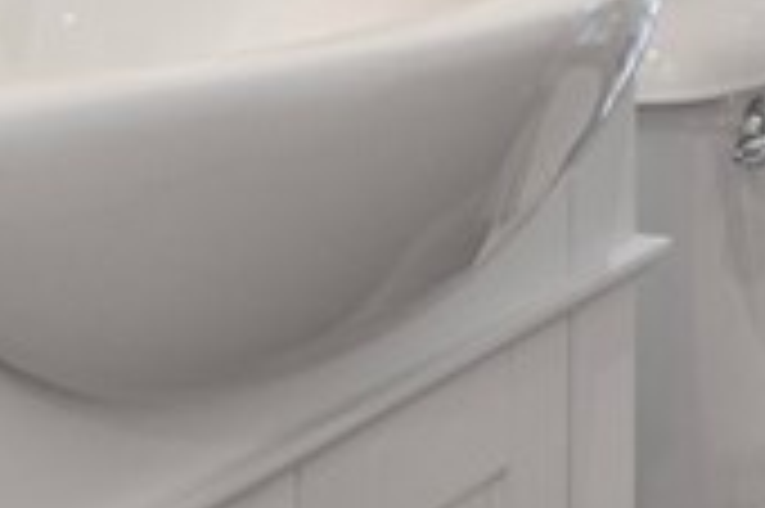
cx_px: 783
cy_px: -483
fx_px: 2845
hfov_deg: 15.0
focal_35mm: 134
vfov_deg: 9.6
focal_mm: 14
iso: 320
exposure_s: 1/1.43
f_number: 9.5
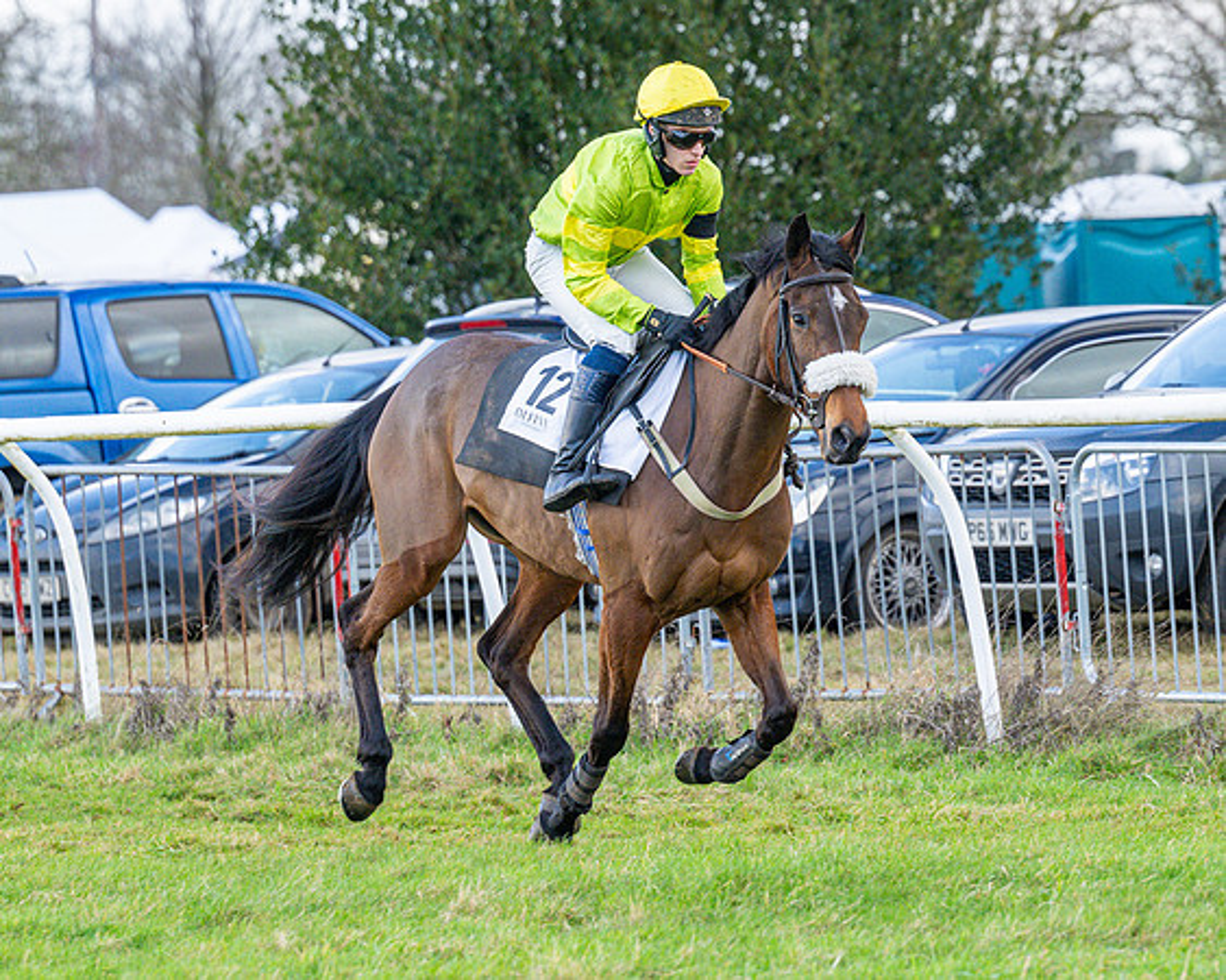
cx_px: 732
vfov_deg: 5.0
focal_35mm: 311
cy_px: 442
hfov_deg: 6.2
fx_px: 11284
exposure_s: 1/1250
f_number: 4
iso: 500
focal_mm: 150
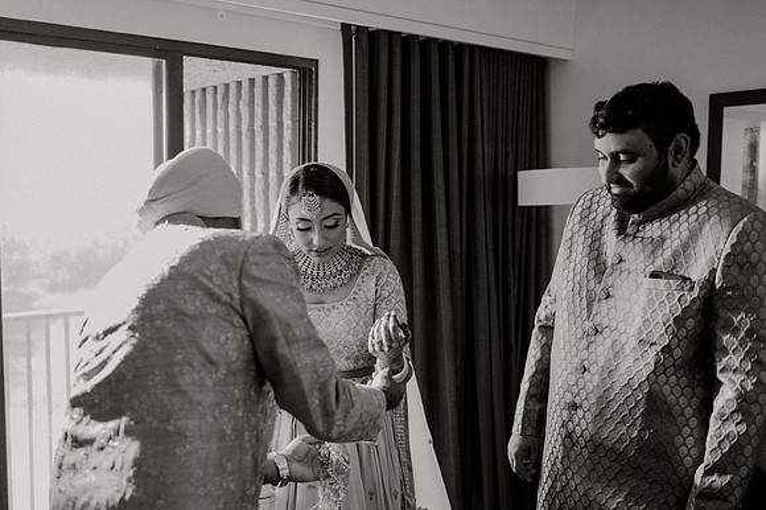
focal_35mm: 40
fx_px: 843
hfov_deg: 48.8
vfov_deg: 33.7
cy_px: 268
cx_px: 336
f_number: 2
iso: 1600
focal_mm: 35
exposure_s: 1/100
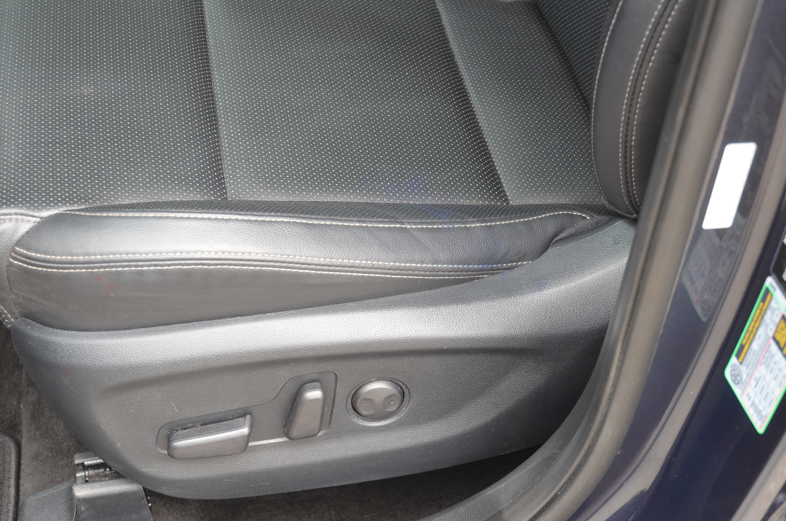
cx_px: 393
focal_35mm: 60
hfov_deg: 33.5
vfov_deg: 22.5
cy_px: 260
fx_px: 1307
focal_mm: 40
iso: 400
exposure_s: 1/100
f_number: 5
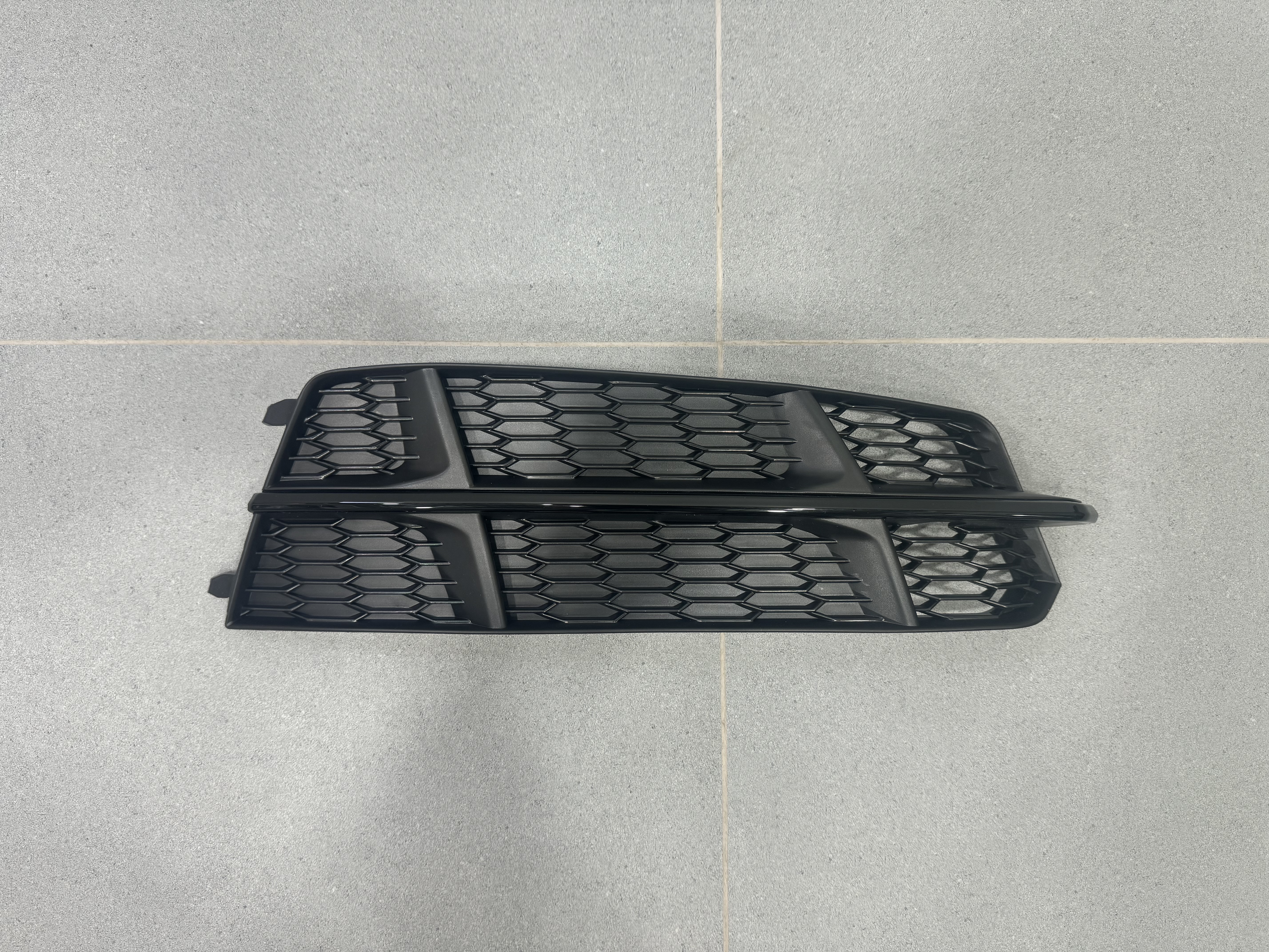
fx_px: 880
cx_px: 634
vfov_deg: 56.8
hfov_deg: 71.6
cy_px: 476
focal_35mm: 24
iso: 100
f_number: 1.78
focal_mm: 6.76
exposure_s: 1/100
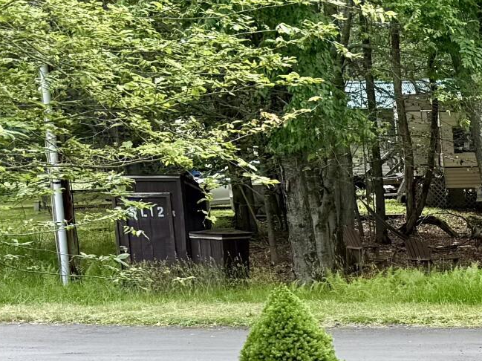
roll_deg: -0.4
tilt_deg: -11.0
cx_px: 962
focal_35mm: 111
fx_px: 1545
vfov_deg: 13.1
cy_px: 377
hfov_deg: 14.7
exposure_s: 1/593
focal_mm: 6.76
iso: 80
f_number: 1.78
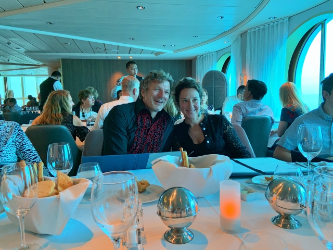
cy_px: 125
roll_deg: +2.0
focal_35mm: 26
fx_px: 250
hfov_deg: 67.3
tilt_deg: -4.3
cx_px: 166
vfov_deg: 53.1
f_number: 1.8
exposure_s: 1/60
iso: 64
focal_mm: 4.25
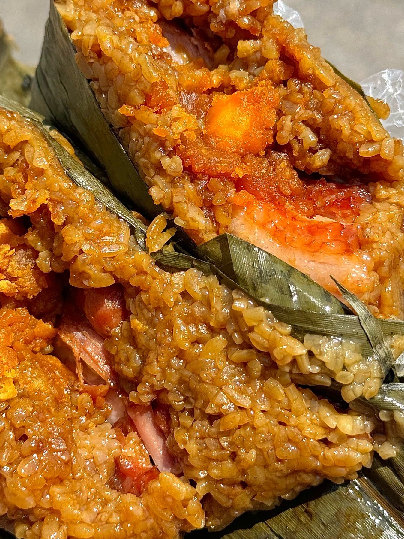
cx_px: 190
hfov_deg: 20.2
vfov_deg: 26.7
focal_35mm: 73
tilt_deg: -56.7
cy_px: 238
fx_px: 1136
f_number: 1.78
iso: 64
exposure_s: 1/2959
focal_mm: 6.76
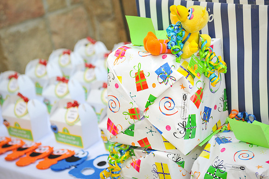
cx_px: 134
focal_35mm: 70
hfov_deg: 28.9
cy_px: 90
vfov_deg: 19.4
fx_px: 523
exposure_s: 1/160
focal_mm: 70
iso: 640
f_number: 5.6
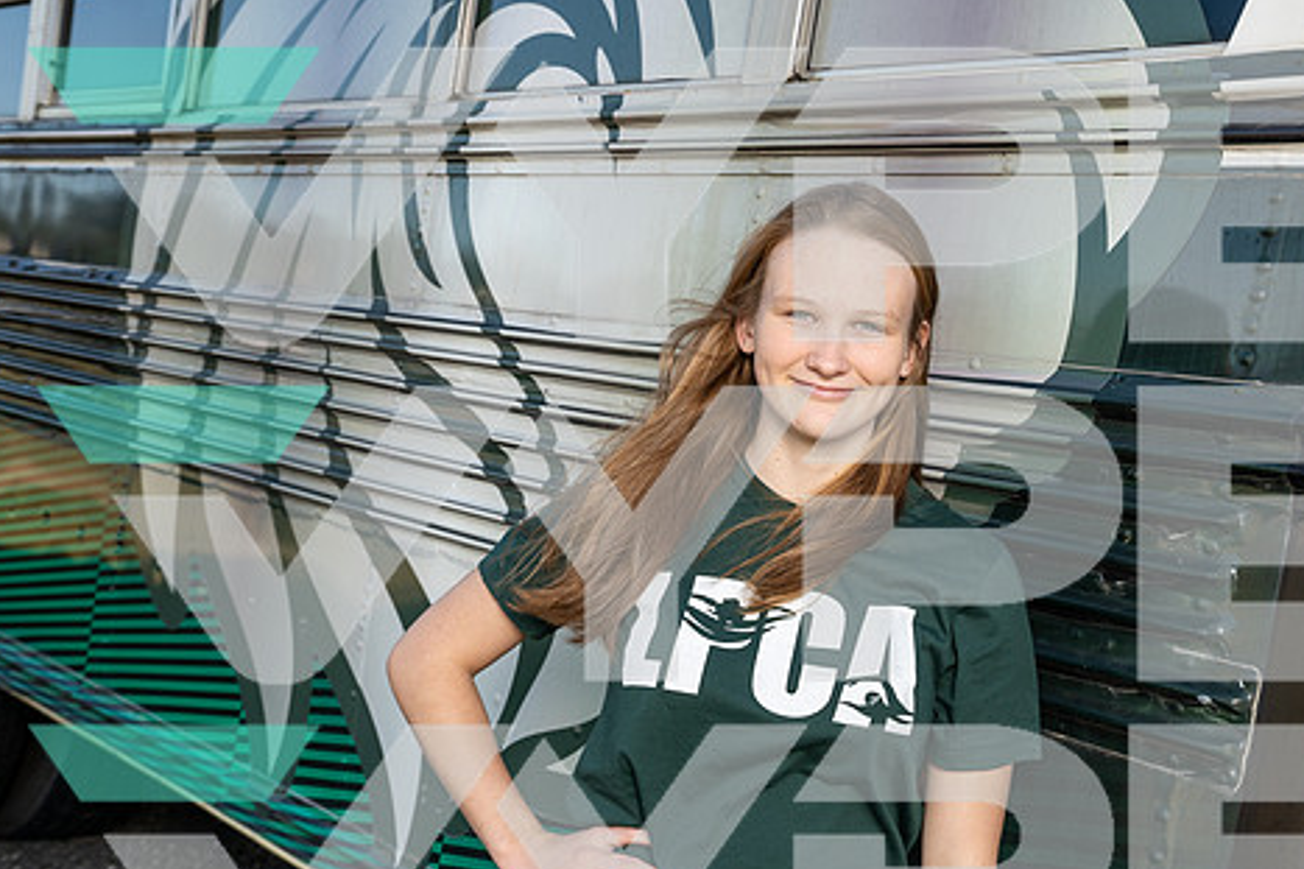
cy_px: 535
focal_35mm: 46
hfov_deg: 42.6
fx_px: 1666
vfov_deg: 29.1
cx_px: 748
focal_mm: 37
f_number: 8
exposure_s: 1/250
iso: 320
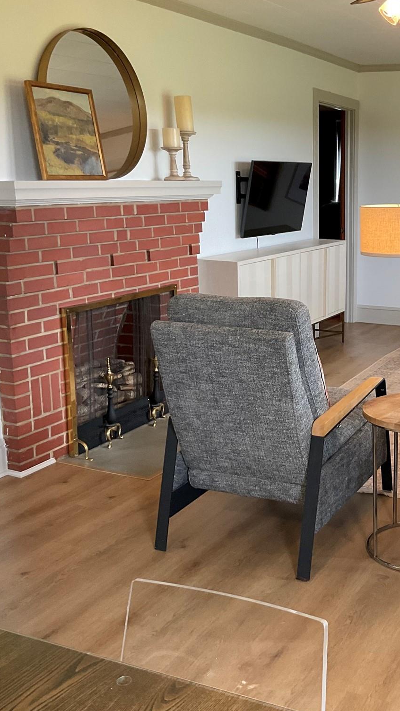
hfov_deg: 26.7
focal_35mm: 43
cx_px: 362
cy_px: 353
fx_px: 811
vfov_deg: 47.4
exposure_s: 1/60
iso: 80
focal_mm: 3
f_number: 1.8
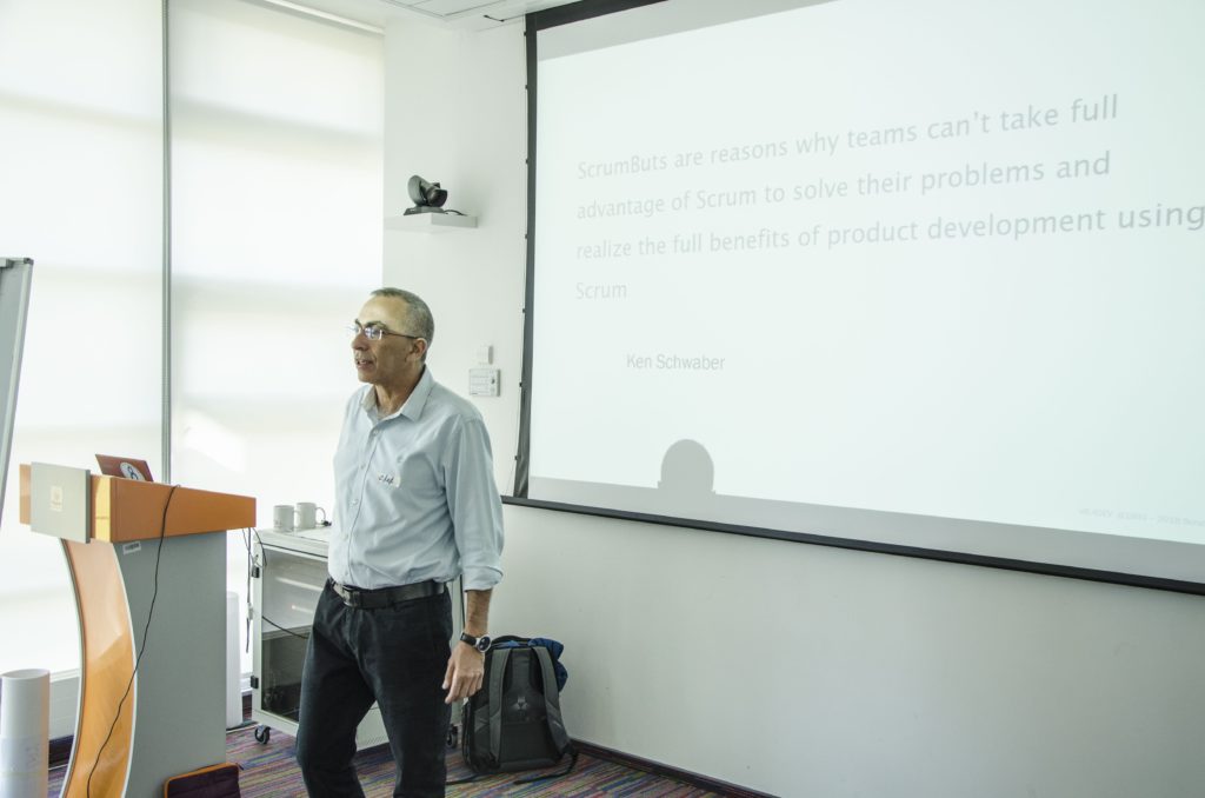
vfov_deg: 36.7
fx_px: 1202
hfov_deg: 53.2
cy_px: 399
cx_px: 602
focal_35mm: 36
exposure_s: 1/60
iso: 500
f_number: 5
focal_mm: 24
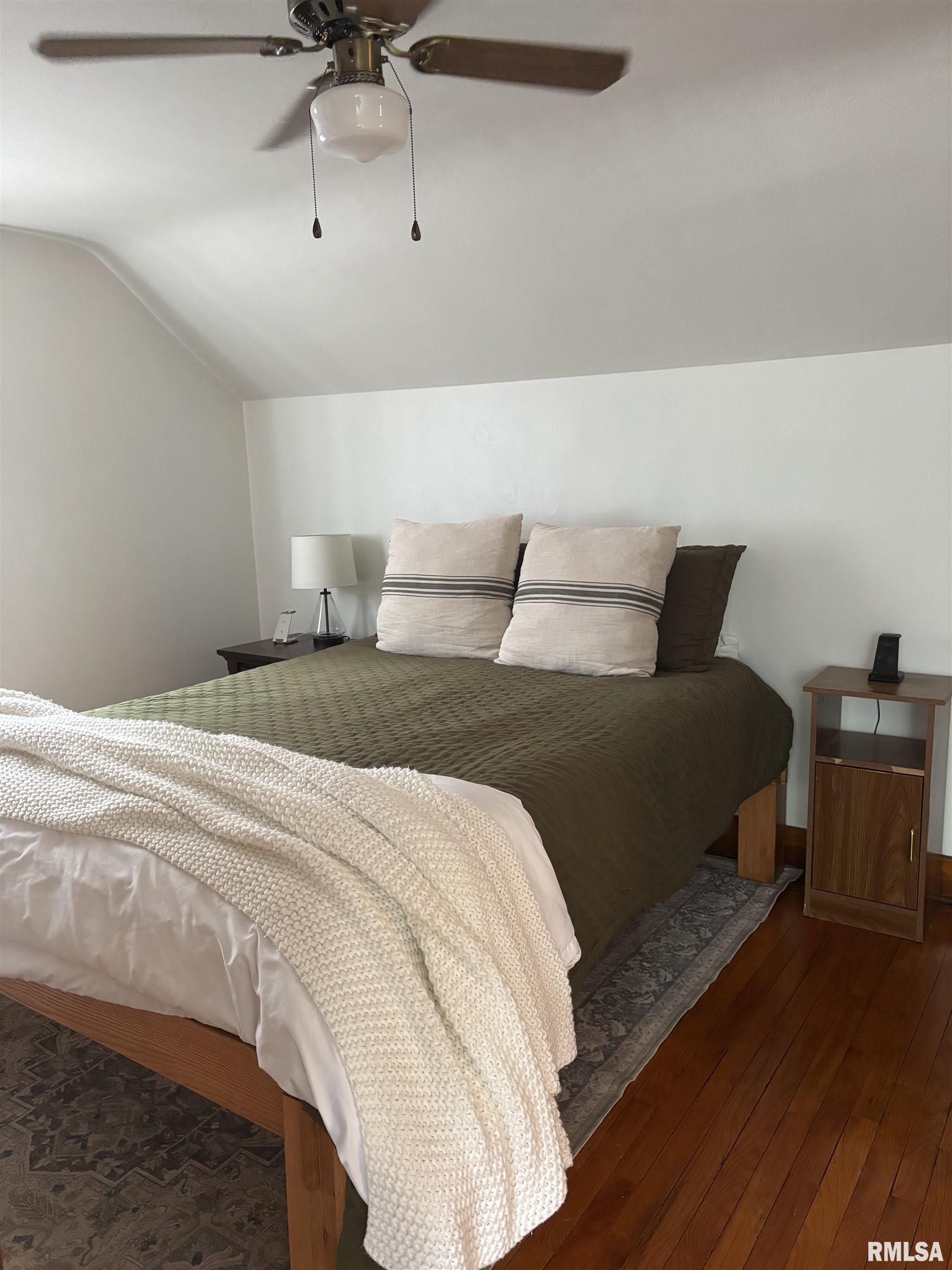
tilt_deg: -10.1
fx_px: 953
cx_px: 476
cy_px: 635
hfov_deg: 53.1
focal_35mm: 26
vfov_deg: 67.3
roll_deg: +1.4
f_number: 1.6
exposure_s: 1/60
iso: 500
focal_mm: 5.96
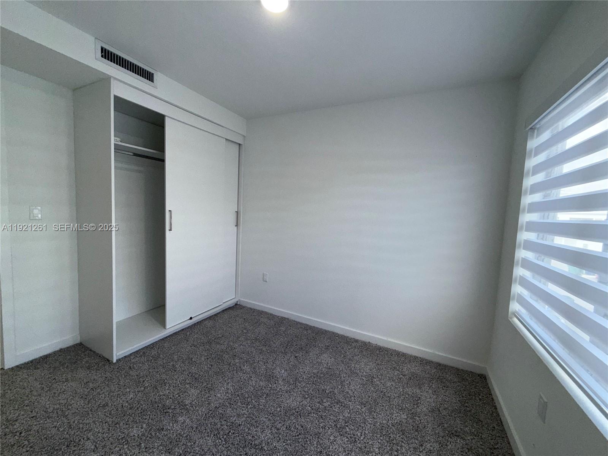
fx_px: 246
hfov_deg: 102.1
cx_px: 304
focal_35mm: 14
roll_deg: -3.8
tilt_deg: -3.8
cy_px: 228
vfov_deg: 85.7
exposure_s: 1/122
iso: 80
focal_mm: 2.22
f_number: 2.2
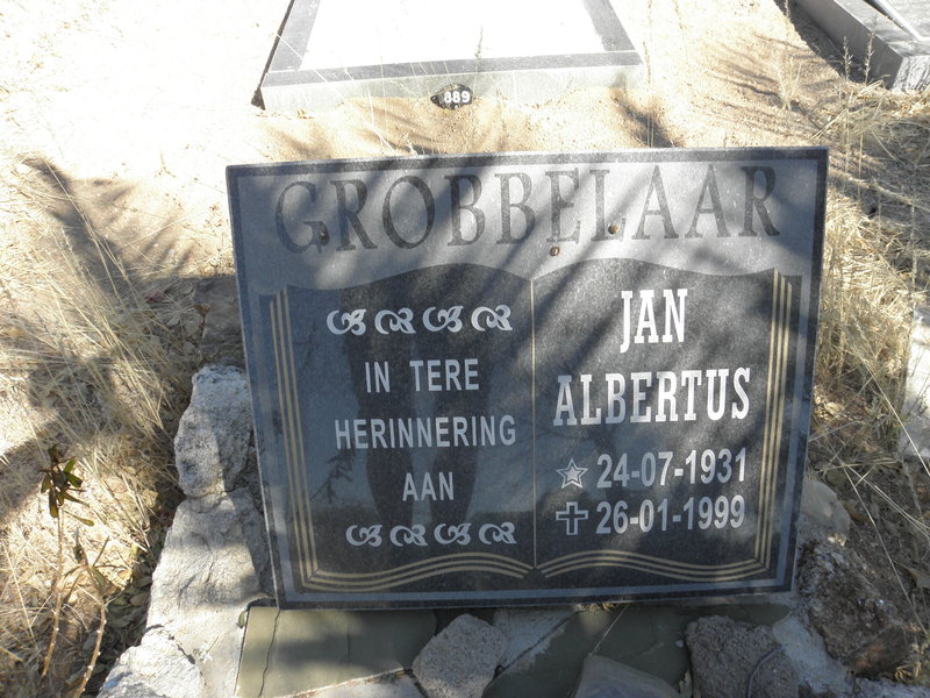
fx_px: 699
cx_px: 465
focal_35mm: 26
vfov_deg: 53.1
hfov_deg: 67.3
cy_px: 349
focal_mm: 4.6
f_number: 5.6
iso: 64
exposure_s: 1/80
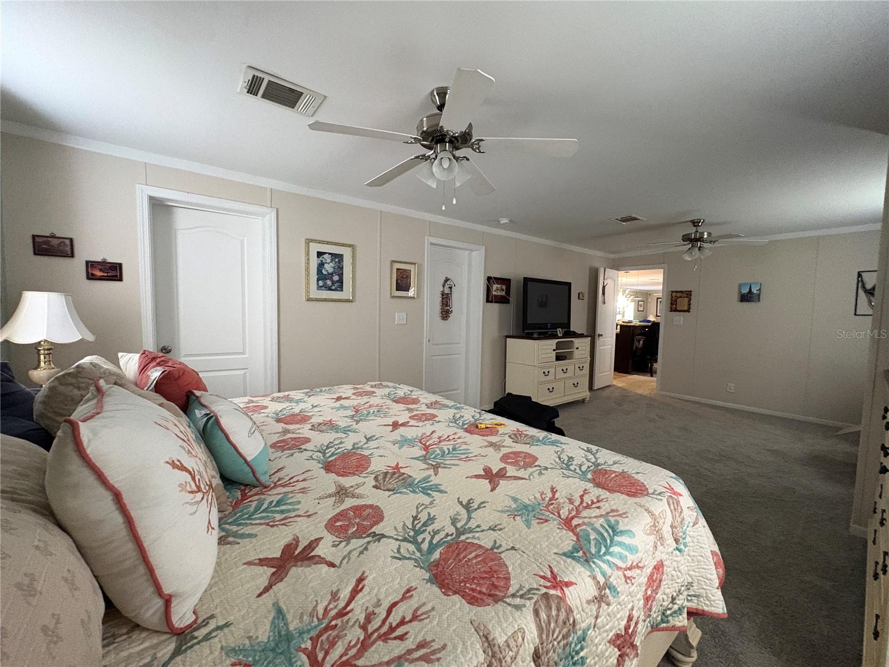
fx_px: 360
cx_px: 444
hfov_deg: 102.1
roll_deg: -0.6
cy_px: 334
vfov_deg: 85.7
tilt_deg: -3.1
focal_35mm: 14
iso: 640
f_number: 2.2
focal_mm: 2.22
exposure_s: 1/60
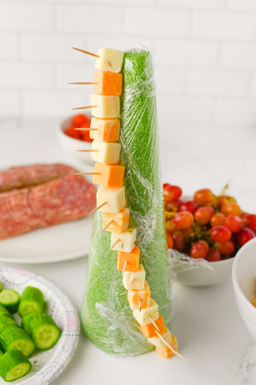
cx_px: 128
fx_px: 534
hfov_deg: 26.9
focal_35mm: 50
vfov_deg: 39.6
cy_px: 192
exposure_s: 1/160
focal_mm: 50
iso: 200
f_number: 5
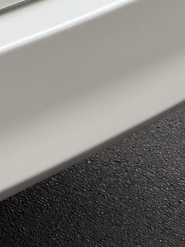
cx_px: -558
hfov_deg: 5.5
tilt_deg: -10.6
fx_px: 1673
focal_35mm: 235
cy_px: -420
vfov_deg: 7.6
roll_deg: -2.2
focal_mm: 6.76
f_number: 1.78
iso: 64
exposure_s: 1/208
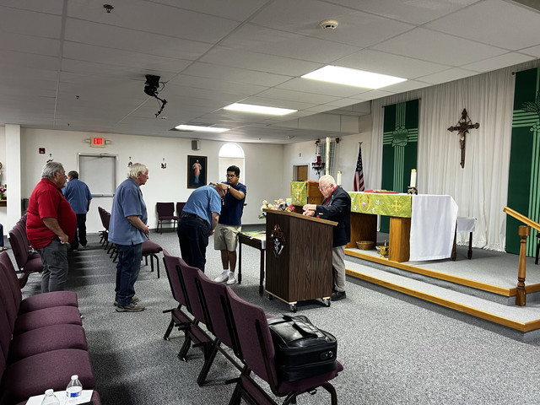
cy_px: 202
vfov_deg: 53.1
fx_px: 406
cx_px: 270
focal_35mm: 26
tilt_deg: -2.9
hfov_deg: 67.3
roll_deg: -0.8
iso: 125
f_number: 1.5
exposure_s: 1/64
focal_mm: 5.7
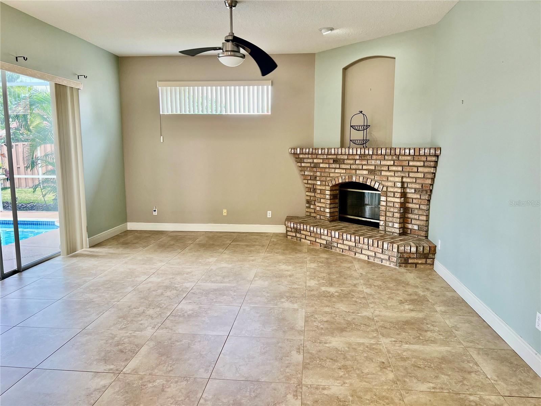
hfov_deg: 67.3
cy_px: 203
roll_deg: -0.3
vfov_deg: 53.1
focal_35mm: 26
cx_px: 270
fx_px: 406
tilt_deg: -8.2
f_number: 1.5
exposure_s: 1/120
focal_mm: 5.7
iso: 80
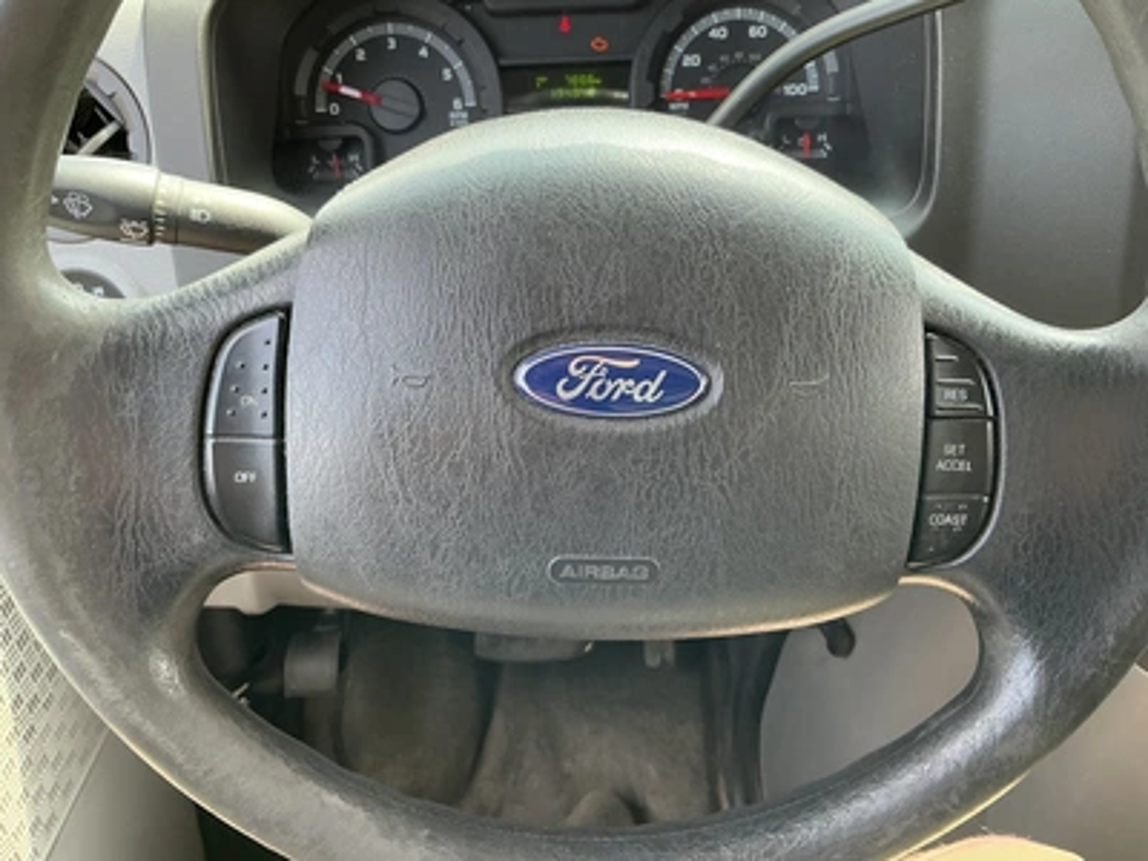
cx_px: 574
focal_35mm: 28
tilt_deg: -31.4
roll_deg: +3.9
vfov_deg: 49.7
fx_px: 929
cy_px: 430
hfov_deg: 63.4
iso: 64
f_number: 1.8
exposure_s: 1/112
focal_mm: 3
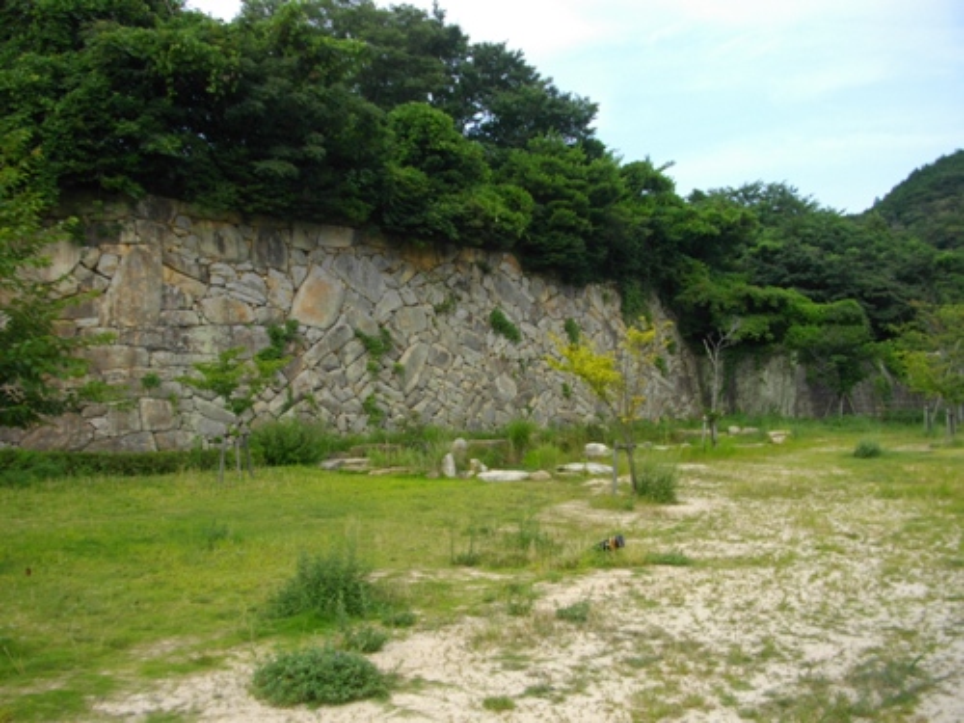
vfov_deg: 44.2
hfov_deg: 56.8
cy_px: 362
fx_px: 891
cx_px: 482
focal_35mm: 32
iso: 100
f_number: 2.9
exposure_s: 1/640
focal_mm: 5.7
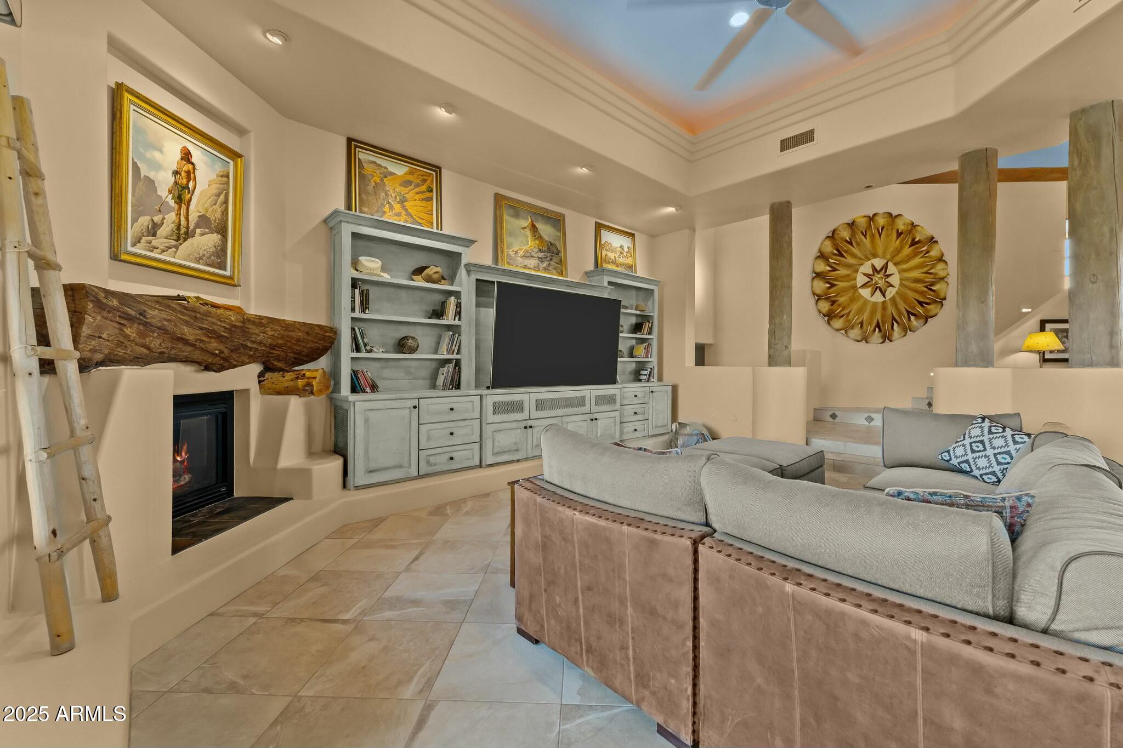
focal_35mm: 14
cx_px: 562
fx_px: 437
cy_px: 374
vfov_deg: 81.2
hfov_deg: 104.3
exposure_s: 1/2
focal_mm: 14
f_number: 8
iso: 400
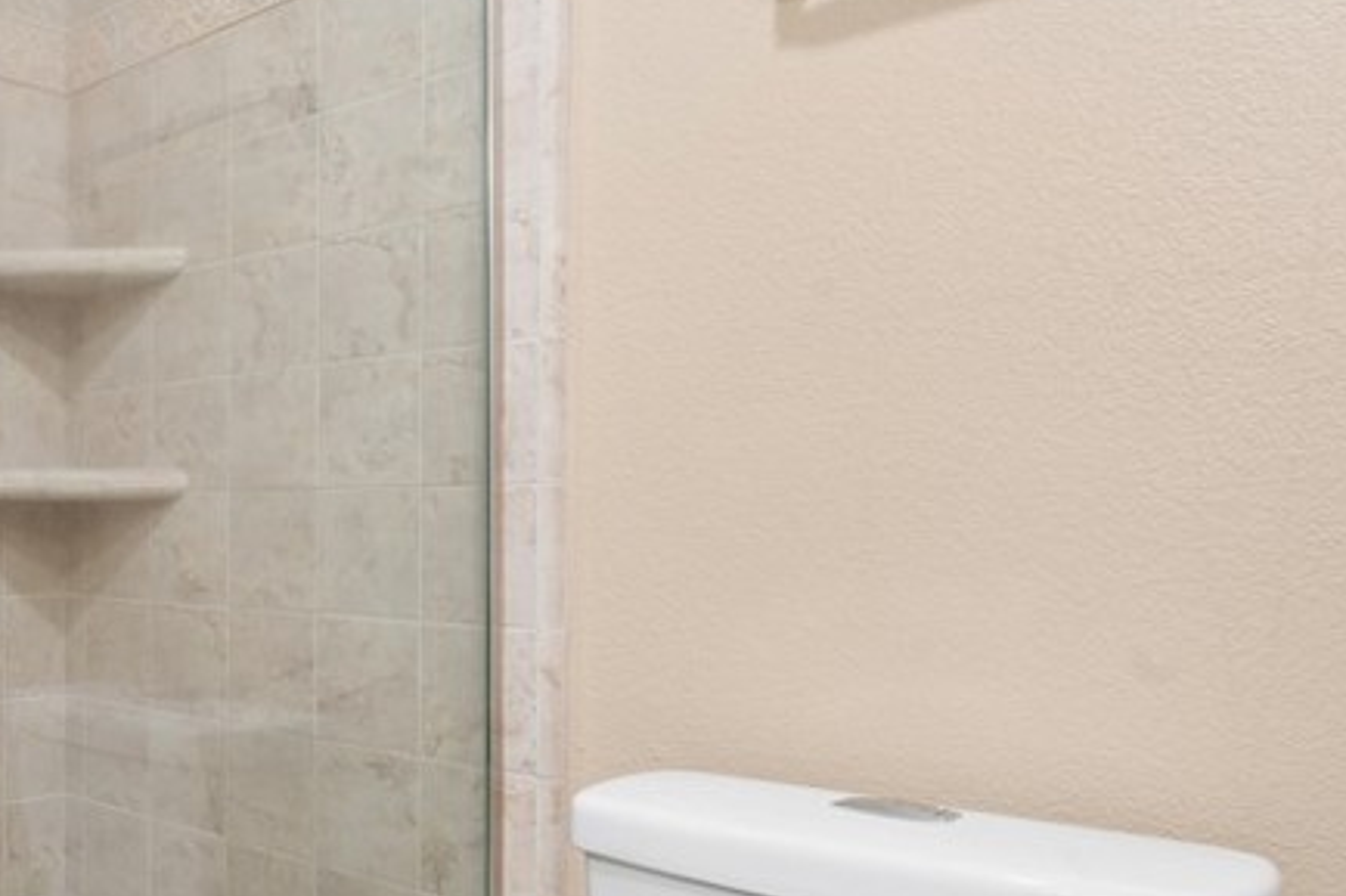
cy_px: 564
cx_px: 40
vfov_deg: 39.7
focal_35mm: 33
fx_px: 1233
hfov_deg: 48.5
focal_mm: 14
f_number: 13
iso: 100
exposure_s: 1.6
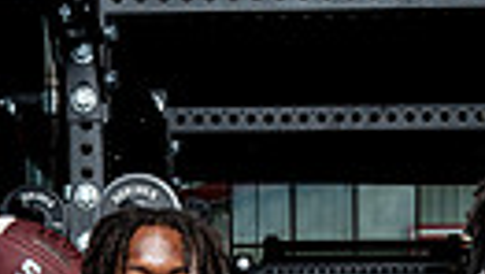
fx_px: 1532
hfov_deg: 17.9
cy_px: 729
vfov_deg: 8.9
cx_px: 330
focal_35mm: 119
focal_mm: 33
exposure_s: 1/250
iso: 640
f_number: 9
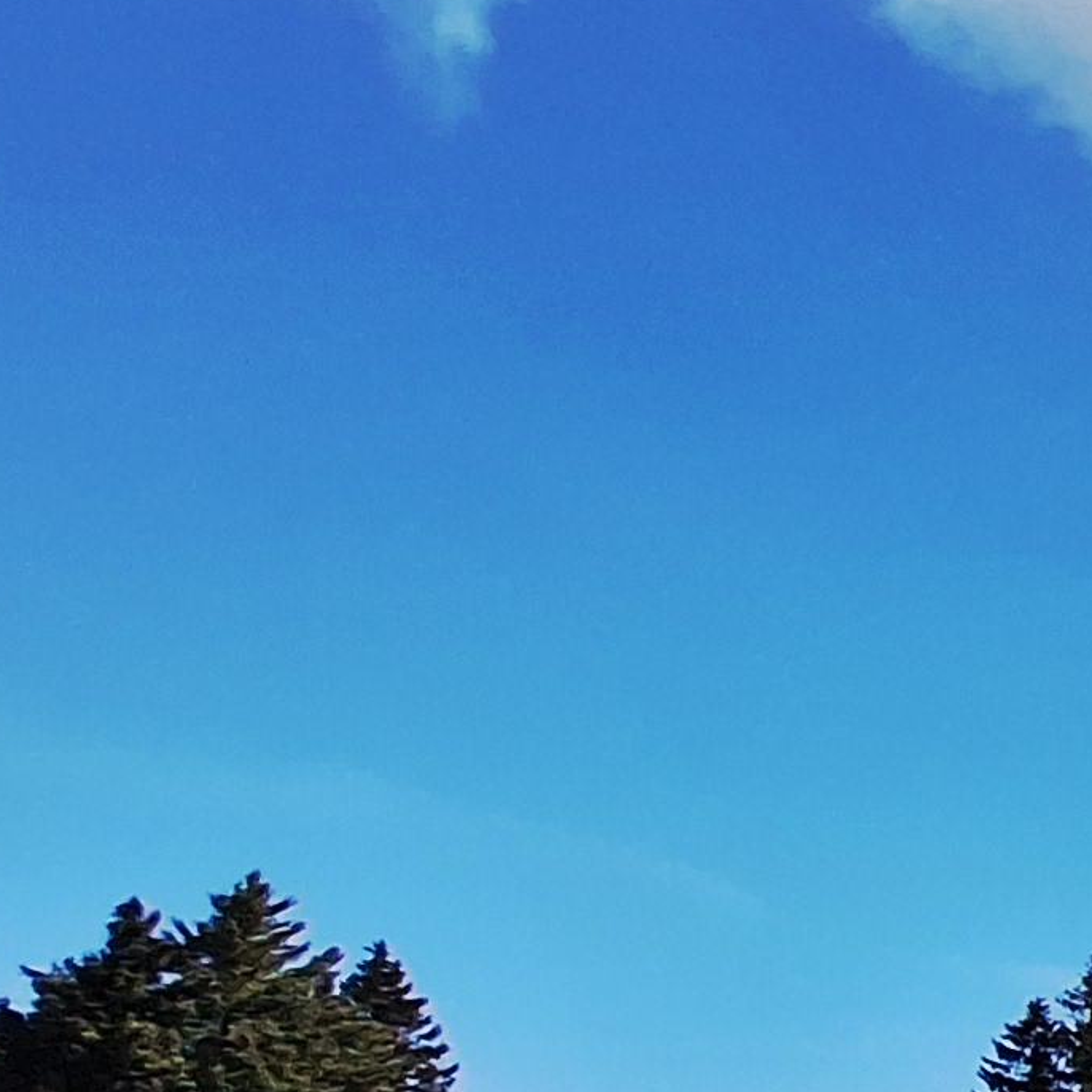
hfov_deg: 14.7
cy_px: 1549
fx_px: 2391
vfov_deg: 22.1
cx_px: 2679
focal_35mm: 67
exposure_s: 1/3953
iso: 40
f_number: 2.2
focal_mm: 1.74
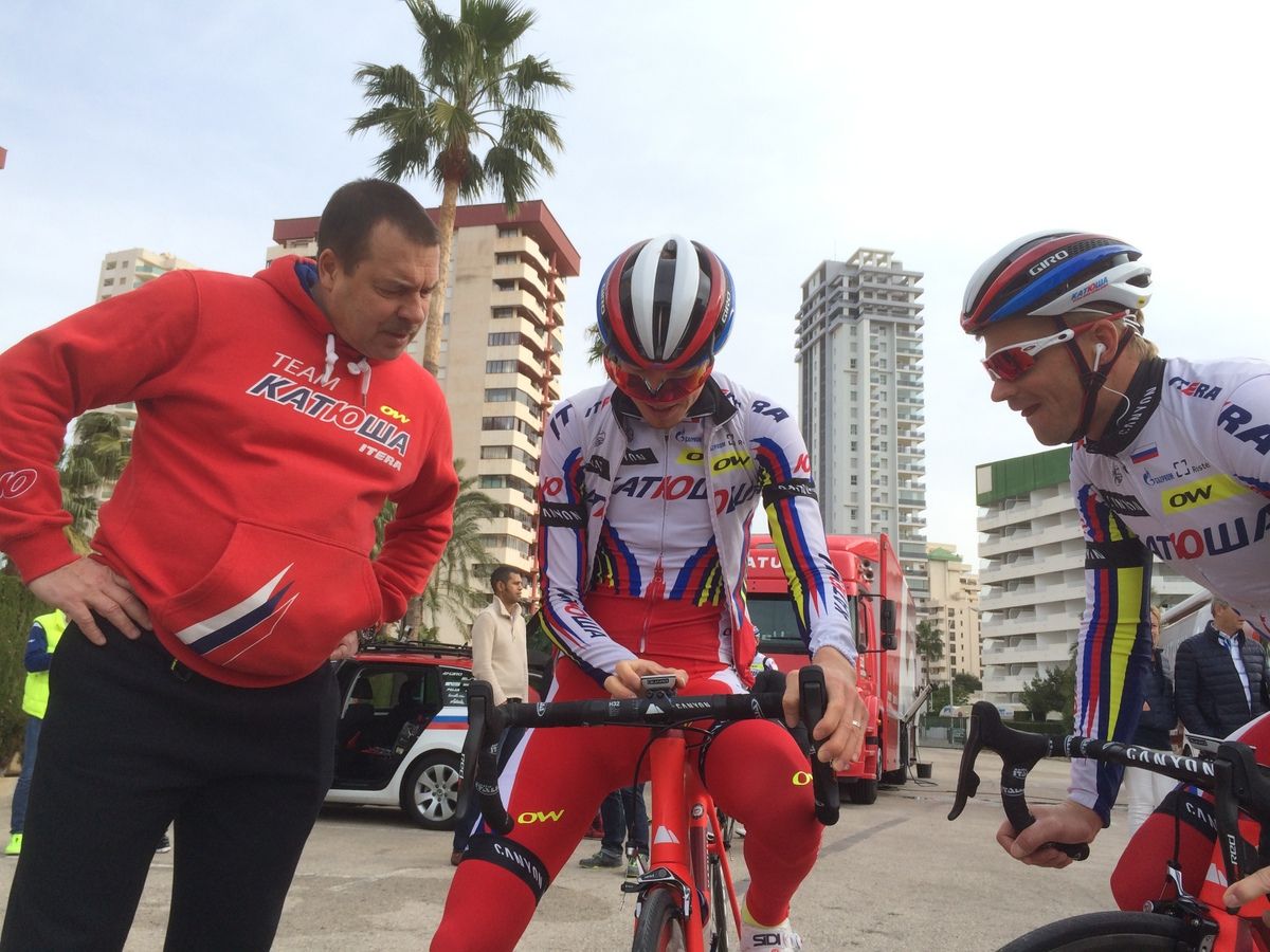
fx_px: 1064
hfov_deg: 61.7
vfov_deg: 48.2
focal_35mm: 29
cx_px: 635
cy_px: 476
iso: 32
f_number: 2.2
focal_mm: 4.15
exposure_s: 1/684
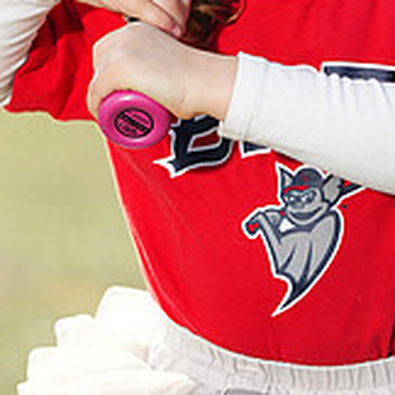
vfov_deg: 3.3
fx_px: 6816
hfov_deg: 3.3
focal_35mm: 528
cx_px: 267
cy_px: -78
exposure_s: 1/250
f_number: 5
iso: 100
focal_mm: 173
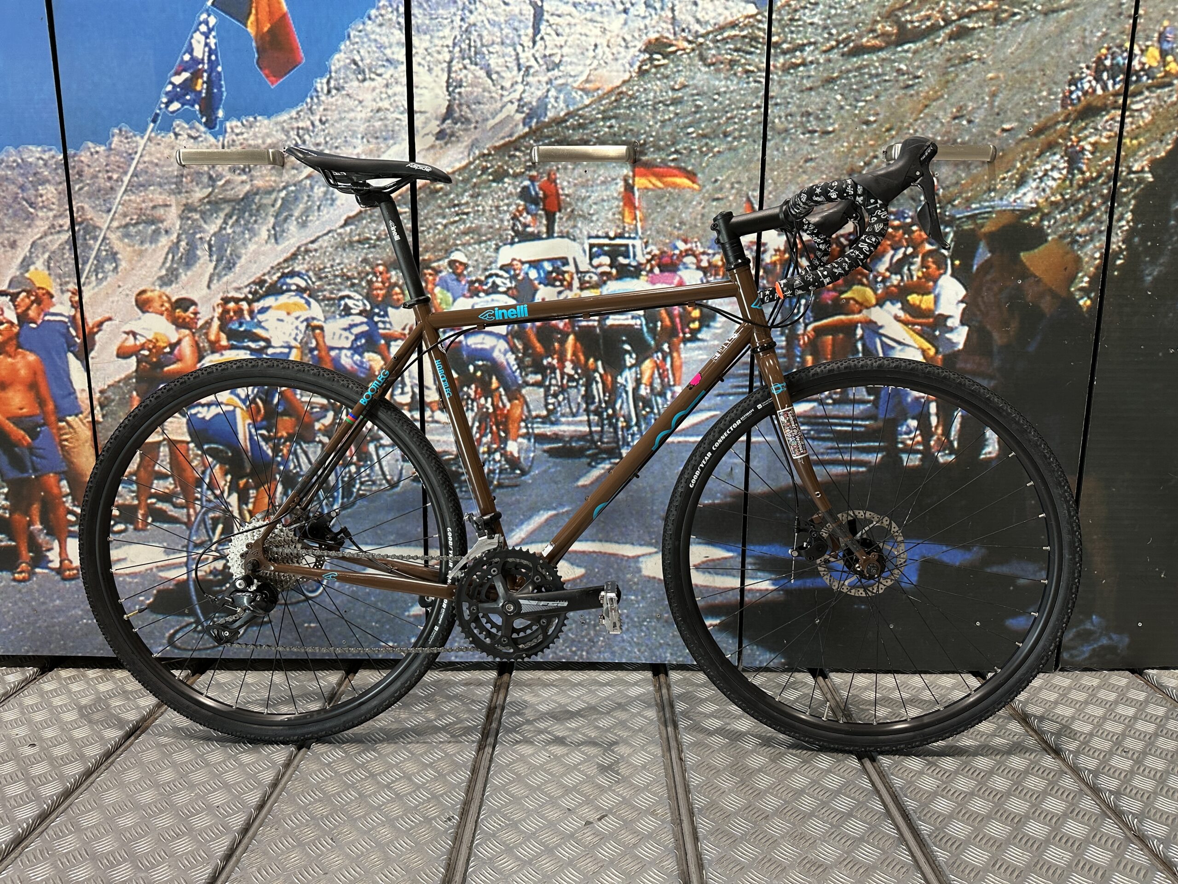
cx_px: 589
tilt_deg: -11.6
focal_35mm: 24
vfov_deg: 56.8
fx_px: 817
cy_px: 442
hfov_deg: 71.6
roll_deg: -0.3
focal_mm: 6.86
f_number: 1.78
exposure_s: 1/100
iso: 160
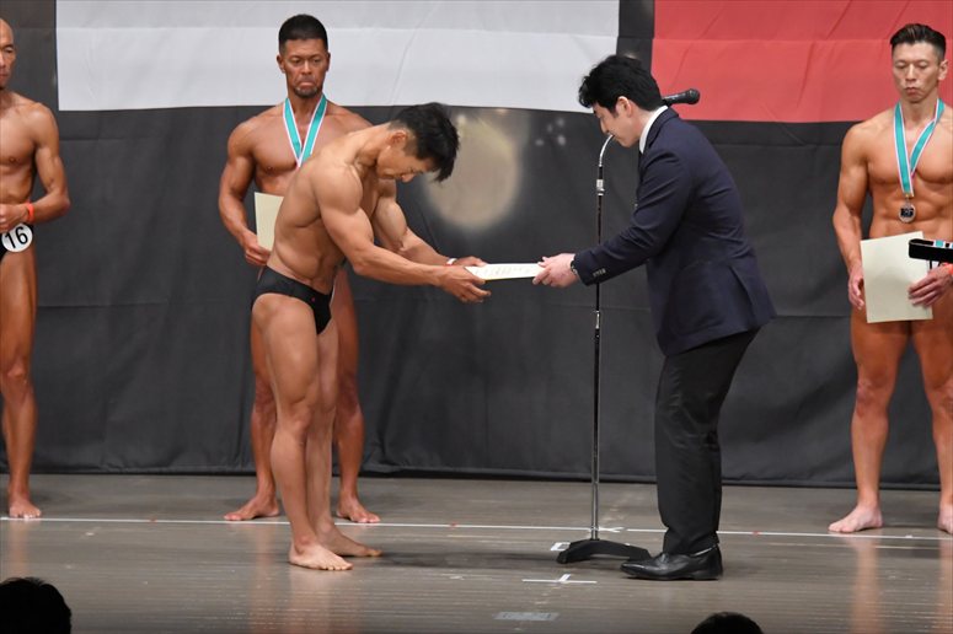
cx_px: 476
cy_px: 317
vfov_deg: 6.8
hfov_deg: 10.2
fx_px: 5345
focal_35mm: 202
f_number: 5.6
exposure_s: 1/400
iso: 5000
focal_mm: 135
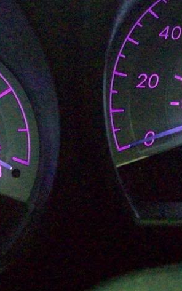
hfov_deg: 16.7
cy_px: 98
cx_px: 119
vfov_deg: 26.3
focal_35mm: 78
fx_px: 618
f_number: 2.8
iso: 1000
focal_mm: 5.7
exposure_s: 1/8
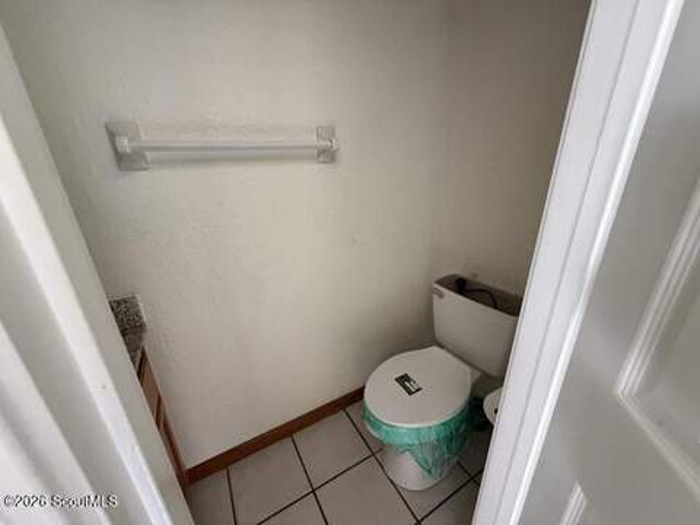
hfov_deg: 102.1
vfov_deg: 85.7
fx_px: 283
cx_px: 350
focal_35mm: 14
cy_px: 262
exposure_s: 1/60
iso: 500
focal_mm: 2.22
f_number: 2.2
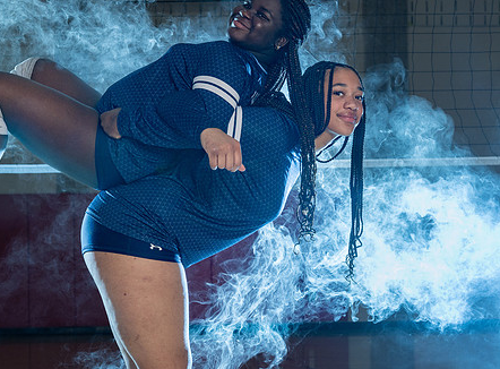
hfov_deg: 15.6
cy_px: 196
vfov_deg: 11.5
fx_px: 1824
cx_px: 236
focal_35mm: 127
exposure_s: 1/200
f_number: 8
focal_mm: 75
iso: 400
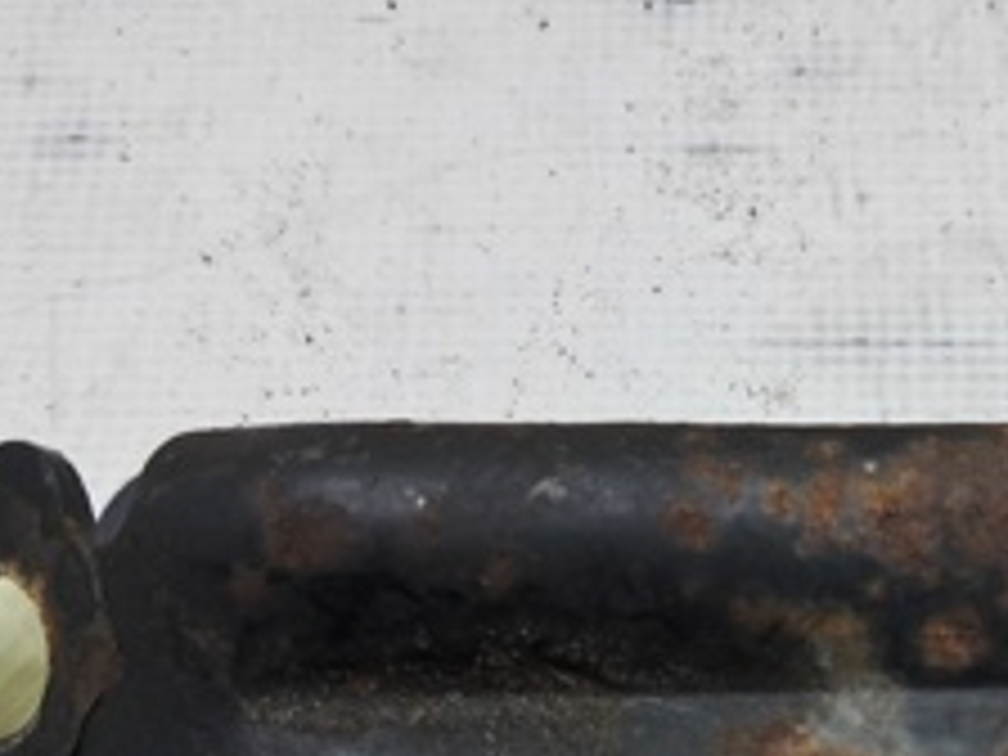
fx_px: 2242
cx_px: 945
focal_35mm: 77
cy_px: 907
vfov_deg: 18.2
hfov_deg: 24.5
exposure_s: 1/100
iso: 50
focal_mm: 4
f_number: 1.8
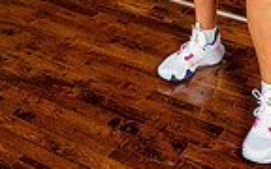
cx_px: 220
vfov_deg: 12.5
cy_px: -214
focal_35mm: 86
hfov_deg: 23.7
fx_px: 635
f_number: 5.6
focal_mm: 27
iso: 400
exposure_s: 1/250
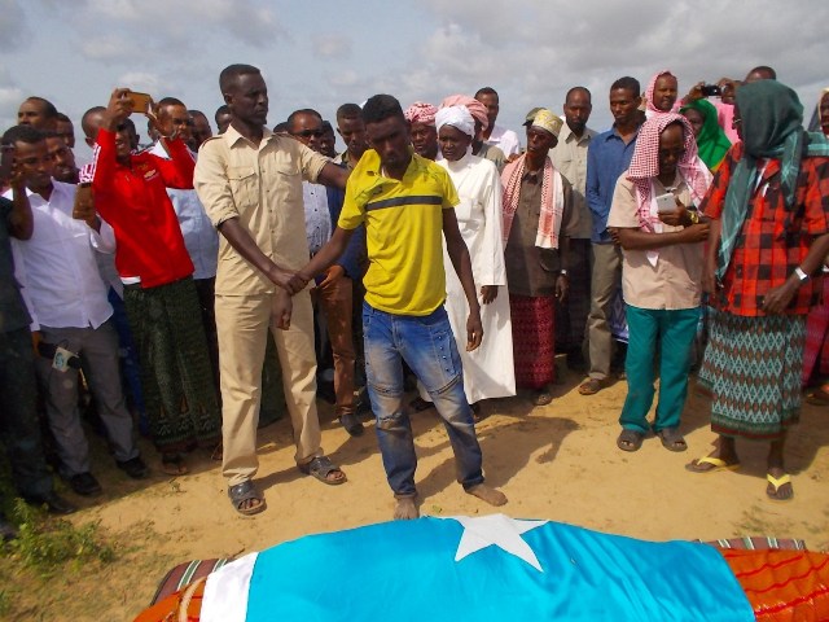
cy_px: 311
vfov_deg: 48.2
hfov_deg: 61.7
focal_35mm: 29
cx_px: 414
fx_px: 695
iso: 80
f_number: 3.3
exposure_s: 1/1250
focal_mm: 4.1
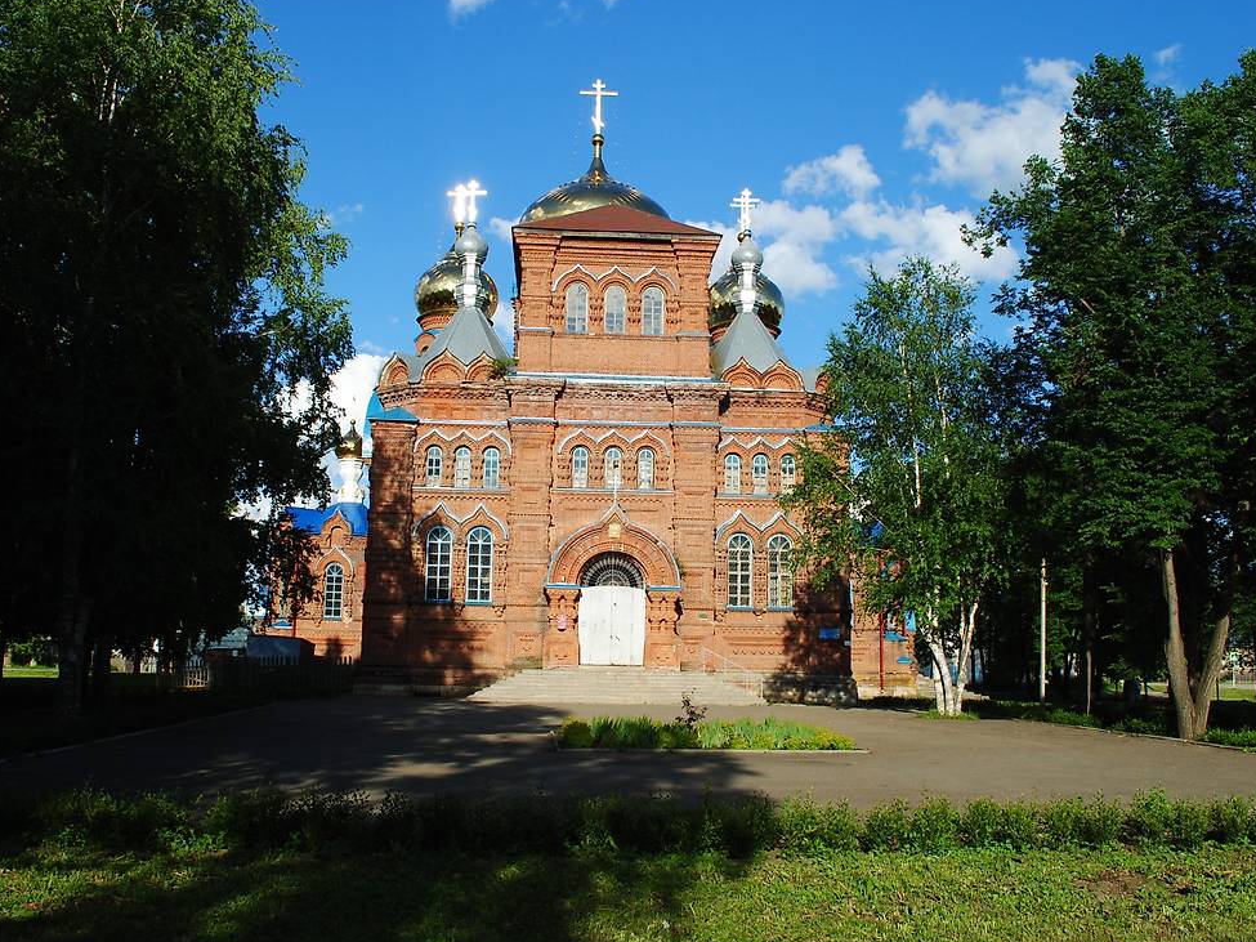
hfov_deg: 56.8
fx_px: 1161
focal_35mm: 32
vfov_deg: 44.1
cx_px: 620
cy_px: 461
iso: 140
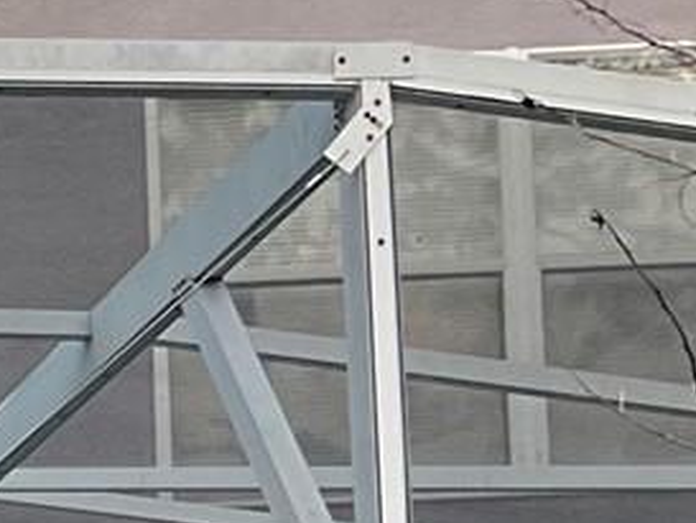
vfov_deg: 8.3
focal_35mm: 170
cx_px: -1035
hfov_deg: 10.0
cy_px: 1026
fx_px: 3420
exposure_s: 1/120
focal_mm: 3
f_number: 1.8
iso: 50
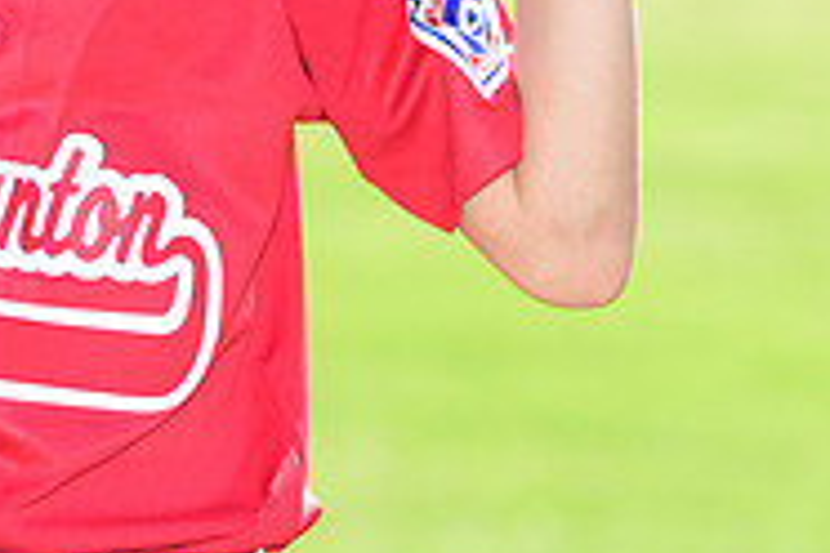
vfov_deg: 2.9
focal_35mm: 469
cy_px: -234
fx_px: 10812
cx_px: 27
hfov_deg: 4.4
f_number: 4.5
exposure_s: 1/320
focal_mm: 150
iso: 125
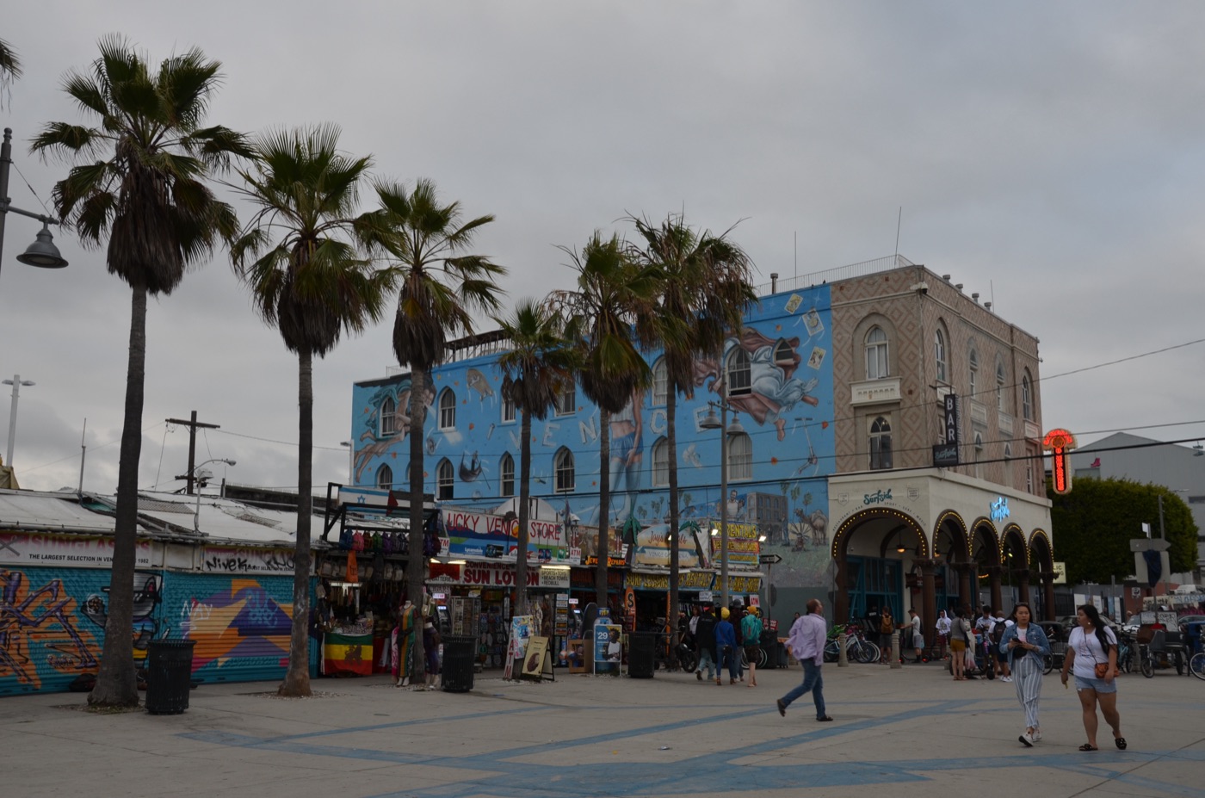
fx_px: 1202
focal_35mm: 36
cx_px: 602
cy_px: 399
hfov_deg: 53.2
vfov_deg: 36.7
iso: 220
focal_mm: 24
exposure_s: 1/125
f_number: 5.6
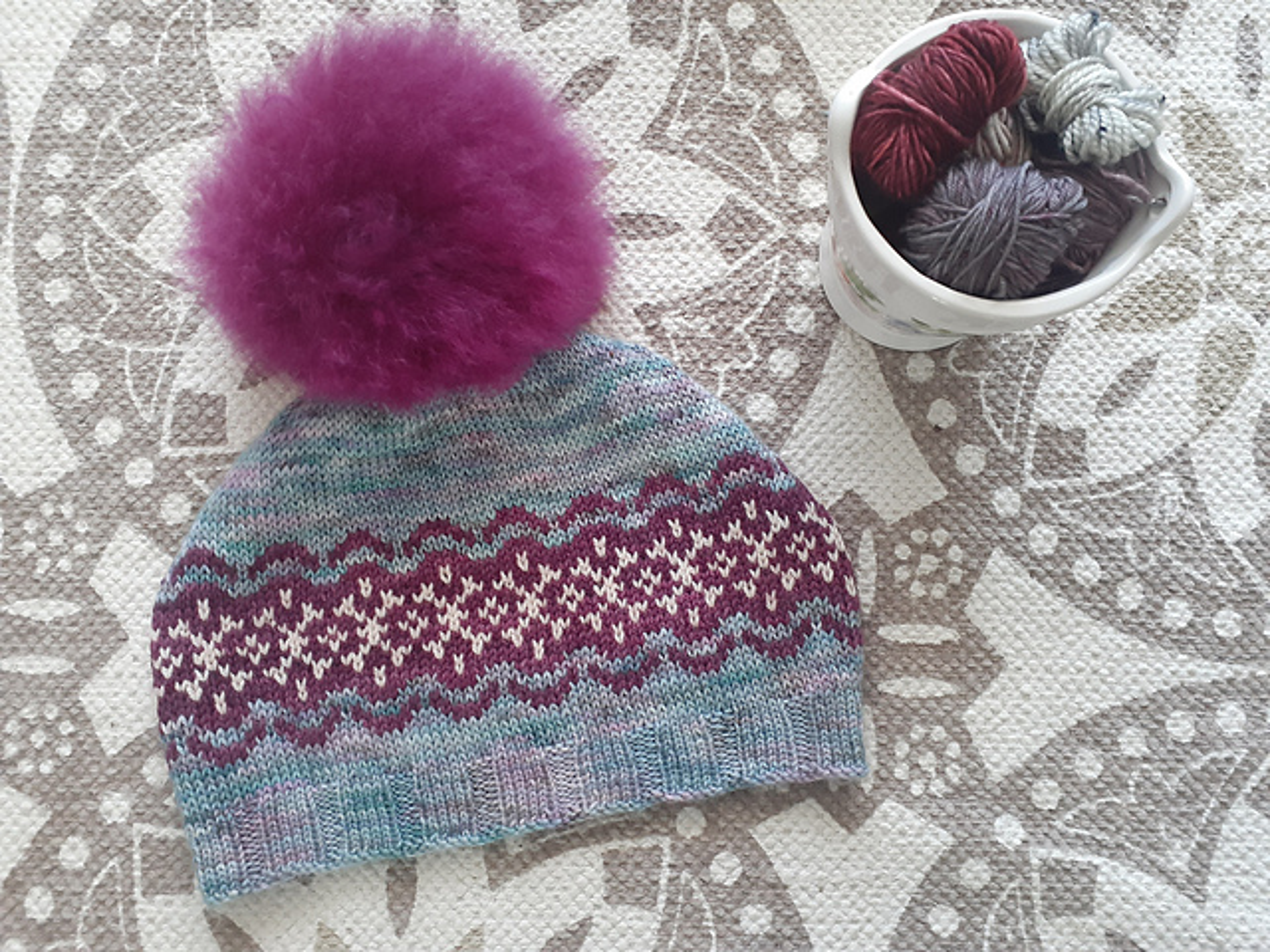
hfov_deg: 65.3
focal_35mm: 27
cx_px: 635
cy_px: 476
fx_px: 991
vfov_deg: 51.4
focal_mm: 3.6
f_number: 1.9
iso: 320
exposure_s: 1/33
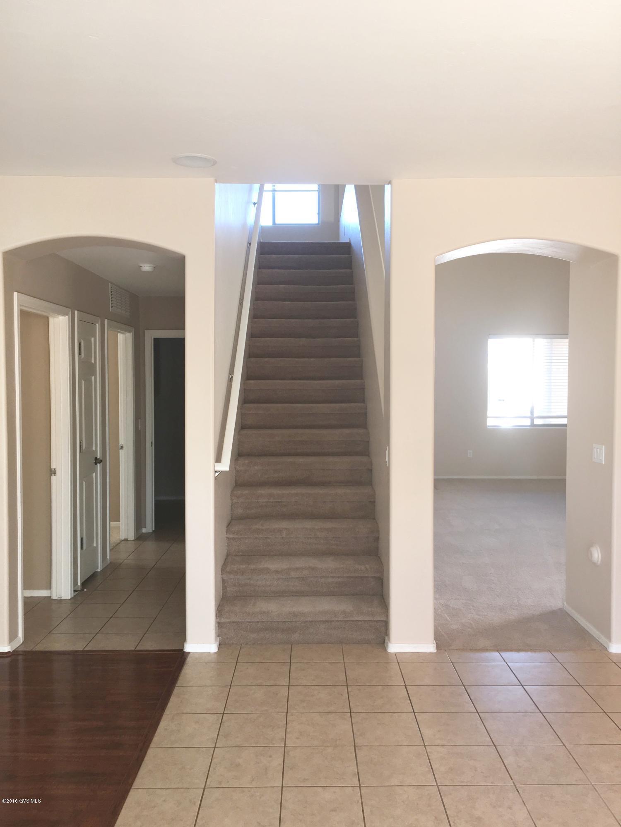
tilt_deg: -1.9
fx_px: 694
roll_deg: -0.3
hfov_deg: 48.2
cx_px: 310
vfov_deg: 61.7
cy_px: 414
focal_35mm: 29
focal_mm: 4.15
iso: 25
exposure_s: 1/30
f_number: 2.2
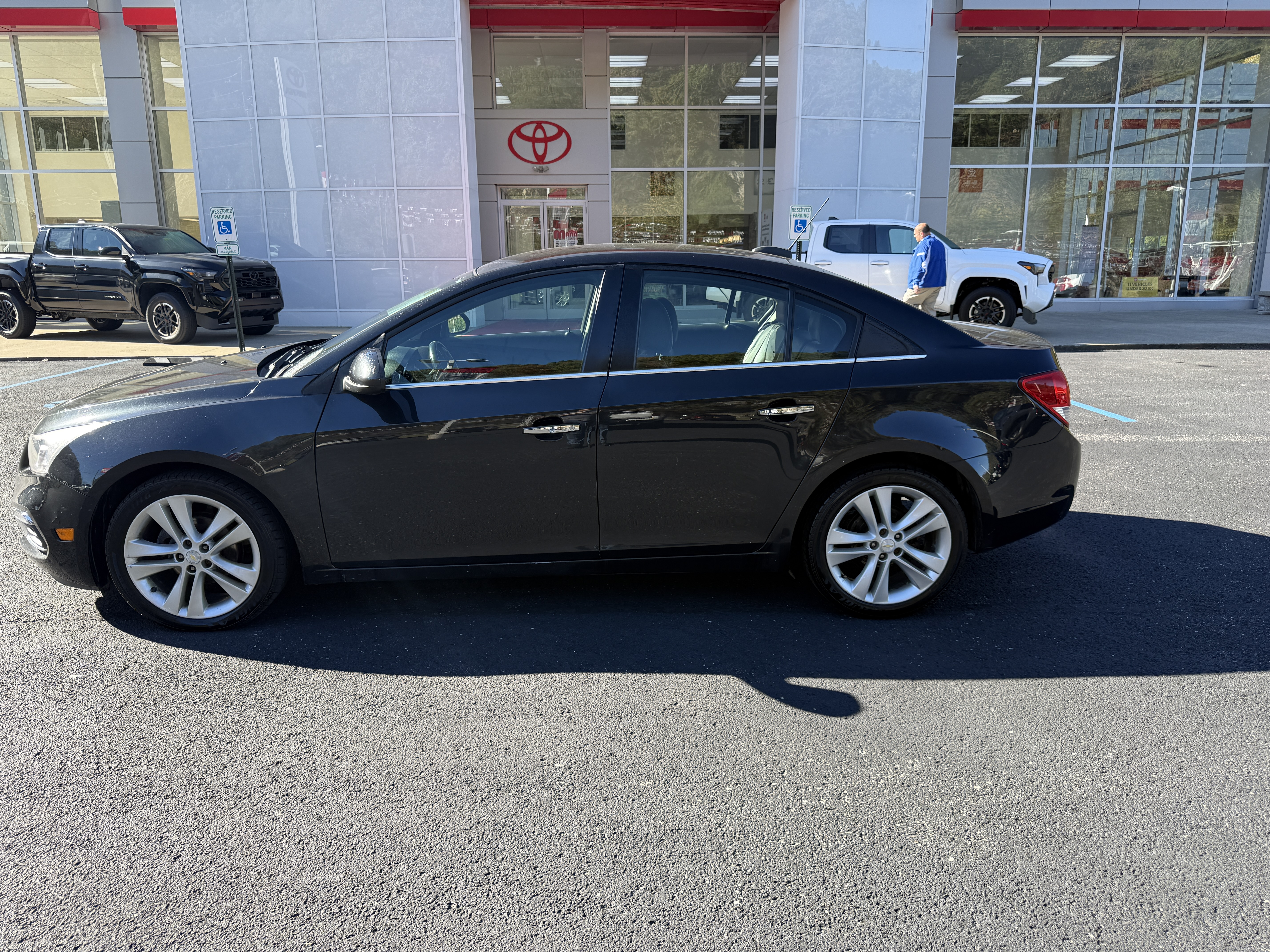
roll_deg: +0.8
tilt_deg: -12.0
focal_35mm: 24
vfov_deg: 56.8
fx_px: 881
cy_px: 476
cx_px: 635
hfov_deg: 71.6
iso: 80
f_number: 1.78
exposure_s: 1/702
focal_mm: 6.76
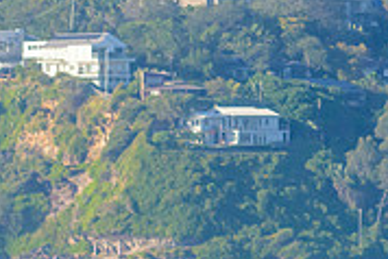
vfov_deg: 1.6
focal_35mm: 881
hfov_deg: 2.3
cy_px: 484
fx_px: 9503
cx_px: -115
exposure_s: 1/2000
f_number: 9
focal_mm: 210
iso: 1000
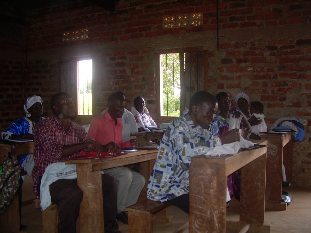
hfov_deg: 49.0
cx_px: 156
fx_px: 341
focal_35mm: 38
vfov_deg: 37.7
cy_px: 116
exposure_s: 1/60
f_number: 2.8
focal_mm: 6.3
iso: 50
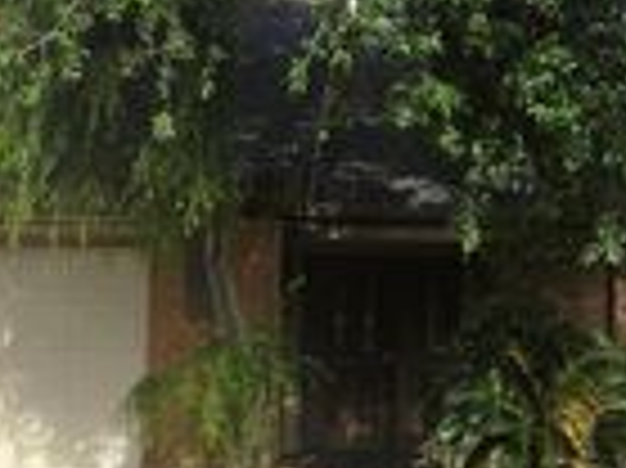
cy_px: 254
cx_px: 428
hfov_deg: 23.4
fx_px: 1500
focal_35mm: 83
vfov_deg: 17.7
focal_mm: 5.4
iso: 25
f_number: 1.8
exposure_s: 1/986
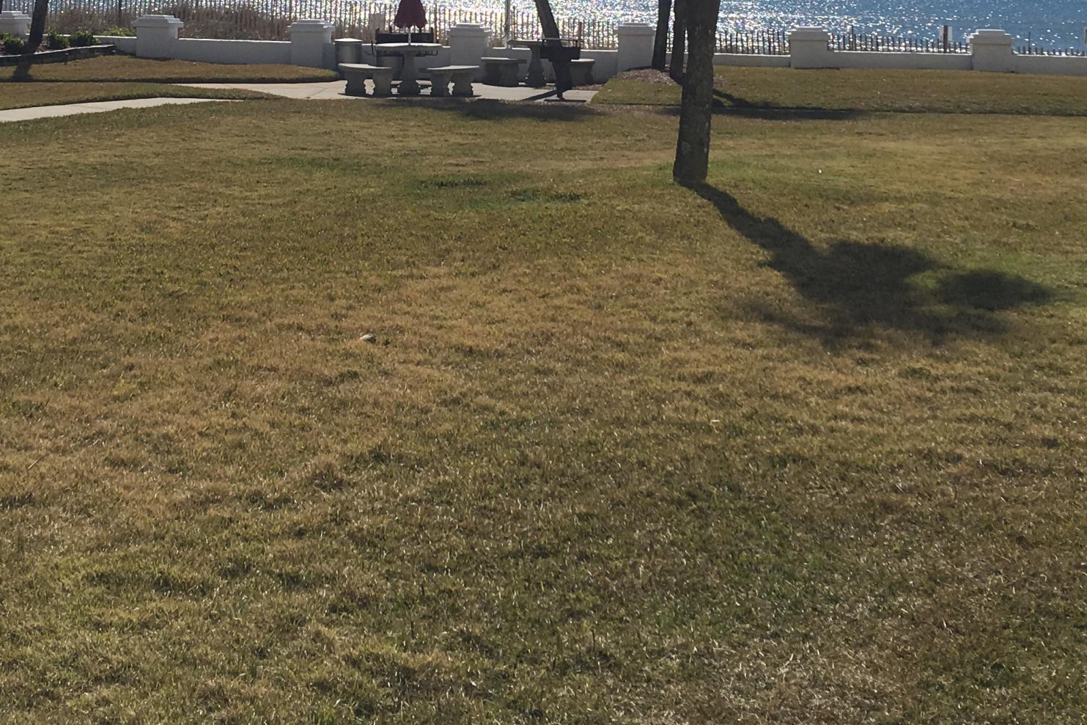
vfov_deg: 21.2
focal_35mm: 61
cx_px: 449
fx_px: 1842
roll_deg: -0.5
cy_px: -53
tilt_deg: +2.5
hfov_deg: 32.8
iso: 25
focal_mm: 4.15
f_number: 2.2
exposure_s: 1/3497
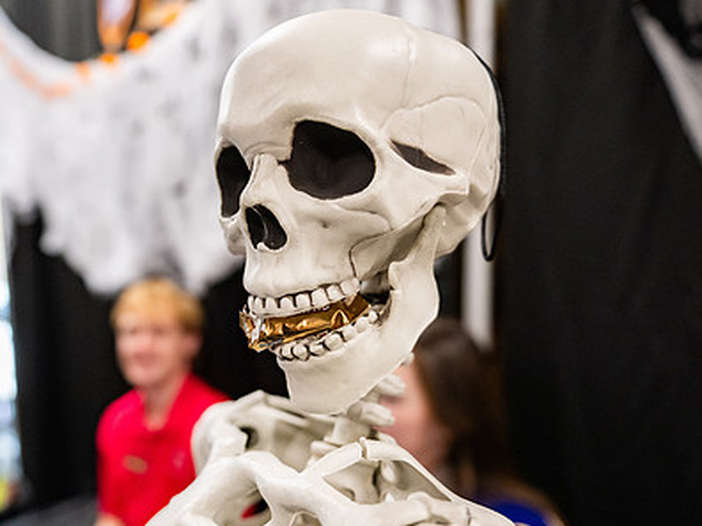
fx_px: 771
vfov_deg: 37.6
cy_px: 309
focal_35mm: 38
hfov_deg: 48.7
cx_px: 287
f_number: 2.8
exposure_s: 1/500
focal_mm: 27
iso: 1600
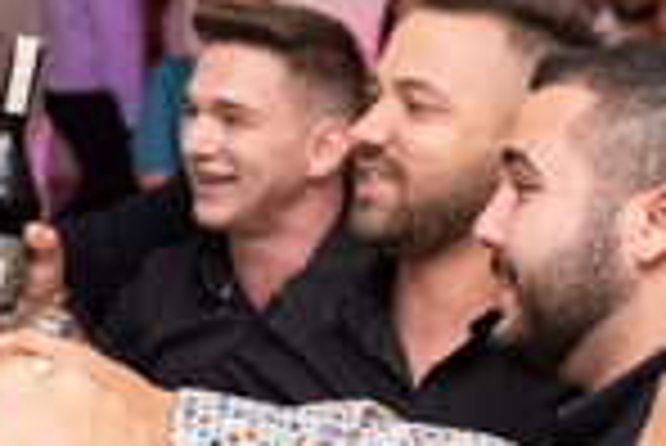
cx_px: 18
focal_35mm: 151
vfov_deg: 9.1
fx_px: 2796
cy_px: 128
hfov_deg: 13.4
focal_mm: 23
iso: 1600
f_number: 2.2
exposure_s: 1/125
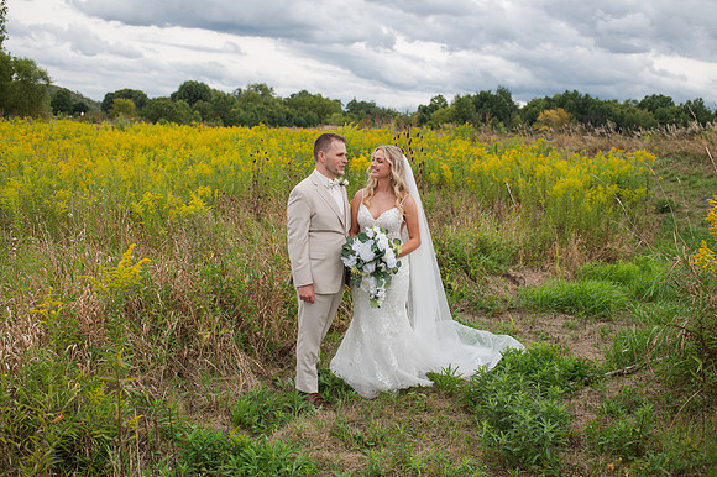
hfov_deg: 52.7
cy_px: 232
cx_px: 368
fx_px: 724
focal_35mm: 36
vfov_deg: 36.5
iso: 110
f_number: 3.5
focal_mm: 35
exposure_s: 1/640
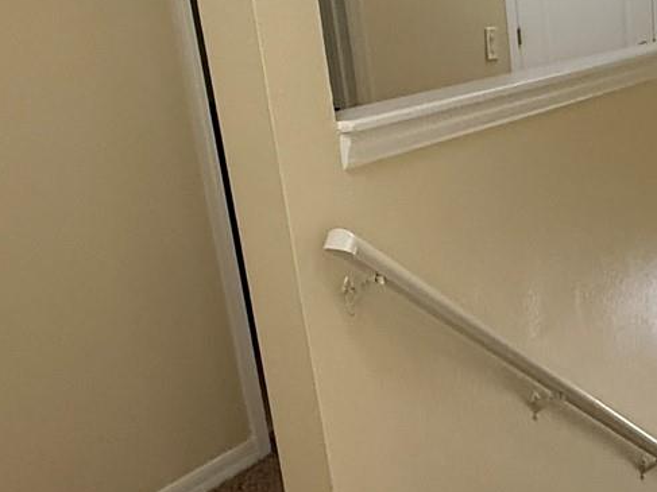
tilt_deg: -15.8
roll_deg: +7.4
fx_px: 873
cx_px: 420
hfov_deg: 40.9
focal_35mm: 46
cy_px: 260
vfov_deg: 31.5
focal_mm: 2.22
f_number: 2.2
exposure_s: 1/120
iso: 500
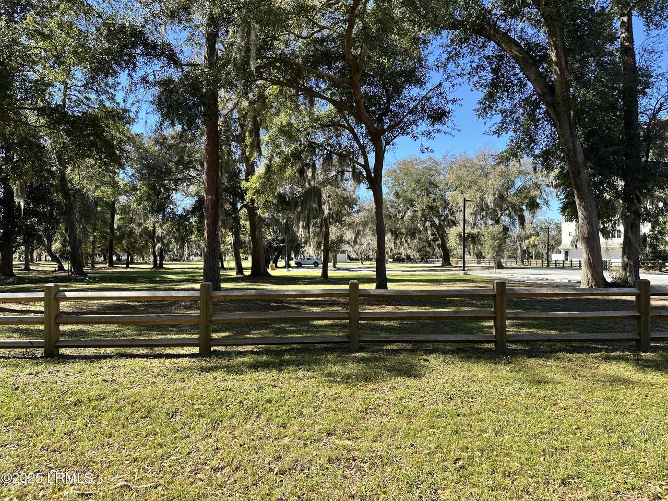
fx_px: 463
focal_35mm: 24
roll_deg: +1.4
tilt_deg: +0.8
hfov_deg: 71.6
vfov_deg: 56.8
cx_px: 334
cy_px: 250
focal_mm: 6.86
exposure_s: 1/1541
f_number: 1.78
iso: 80
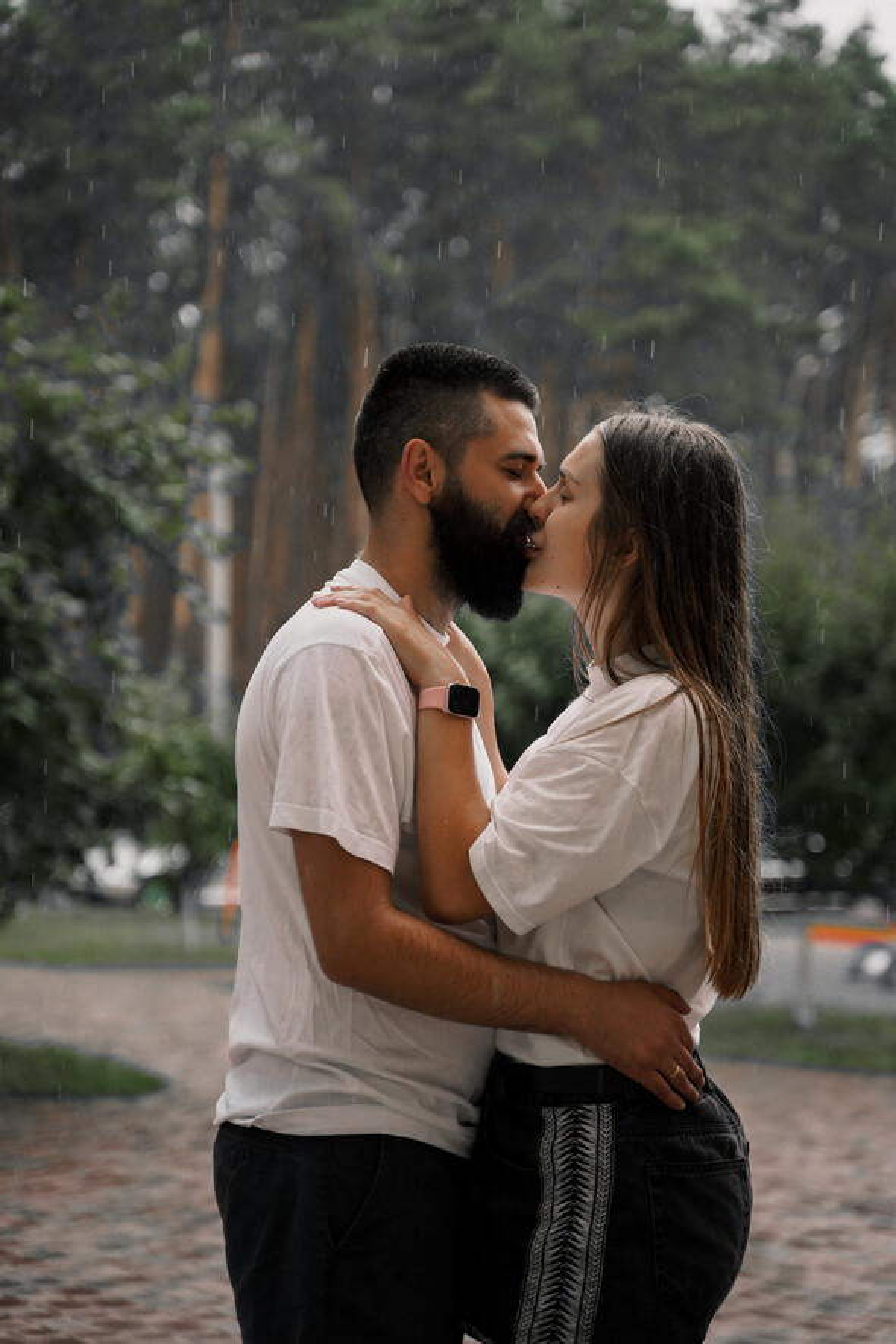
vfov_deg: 27.0
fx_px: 2800
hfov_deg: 18.2
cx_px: 448
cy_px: 672
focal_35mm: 75
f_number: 2.8
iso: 2000
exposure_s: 1/320
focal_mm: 75
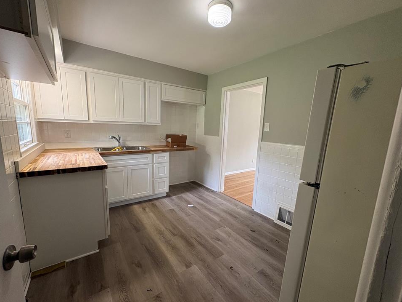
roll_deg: -1.4
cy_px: 155
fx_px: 174
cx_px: 199
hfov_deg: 98.2
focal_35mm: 15
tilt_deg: -8.5
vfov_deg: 81.7
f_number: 2.2
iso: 160
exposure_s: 1/60
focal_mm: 2.22
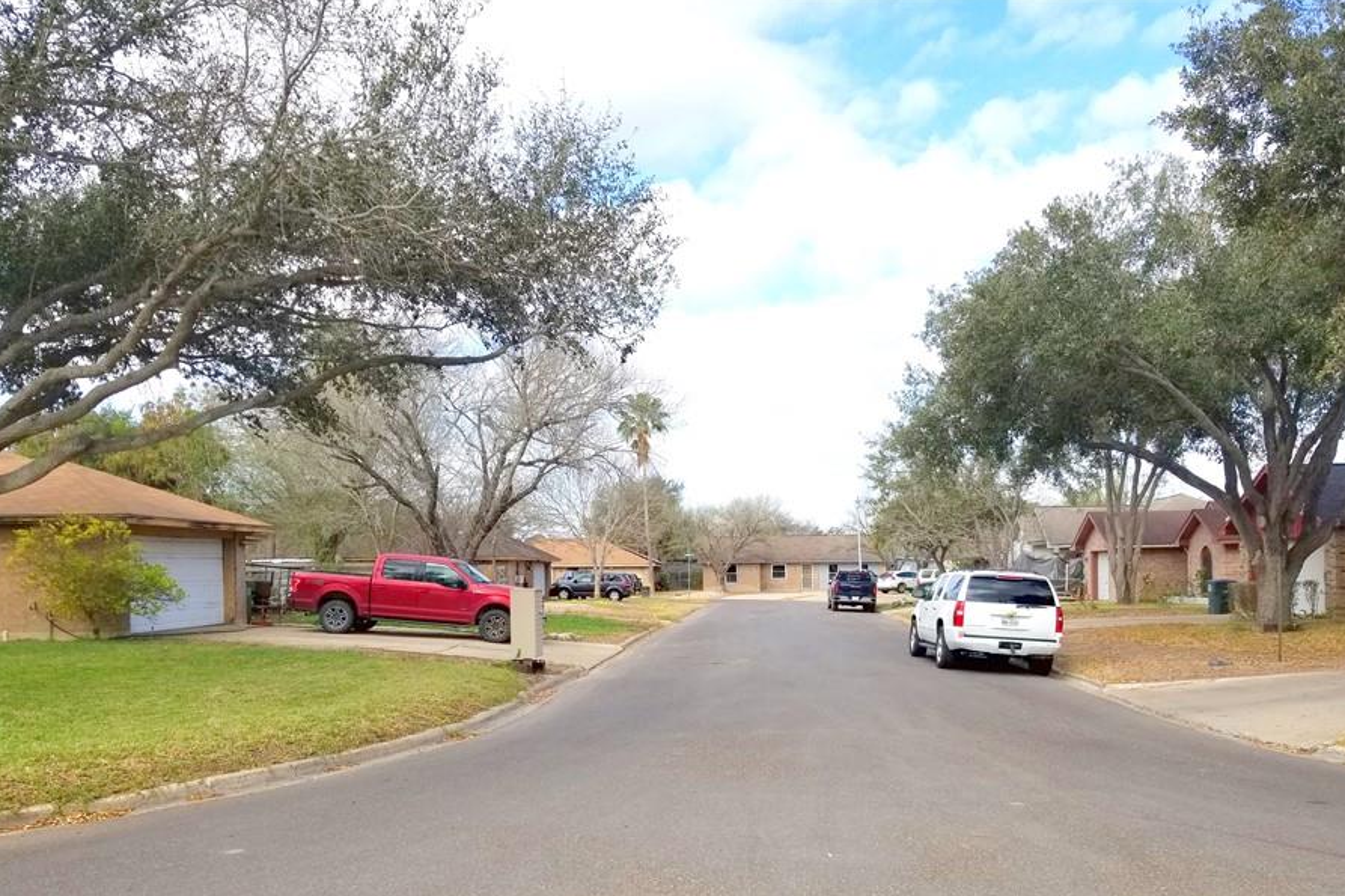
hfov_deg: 60.3
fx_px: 1158
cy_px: 572
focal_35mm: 31
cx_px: 709
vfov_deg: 41.9
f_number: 1.7
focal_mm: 4.3
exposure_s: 1/2028
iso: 50
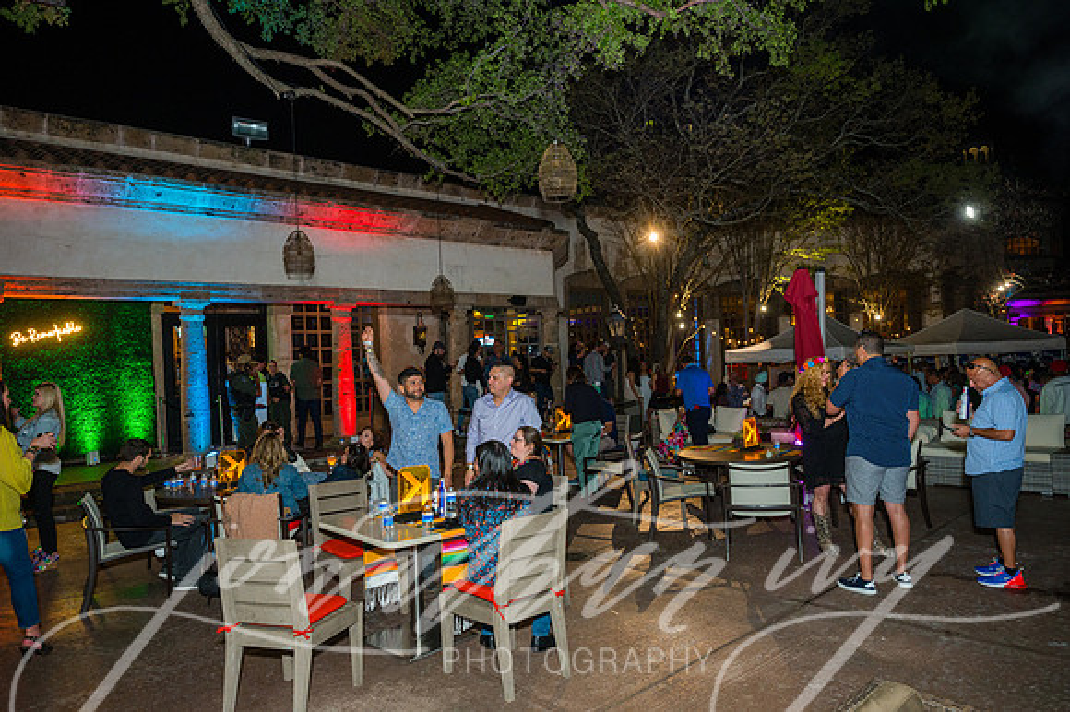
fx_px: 713
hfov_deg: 73.8
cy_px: 356
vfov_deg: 53.1
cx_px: 535
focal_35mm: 24
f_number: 4
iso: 1000
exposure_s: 1/80
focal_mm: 24
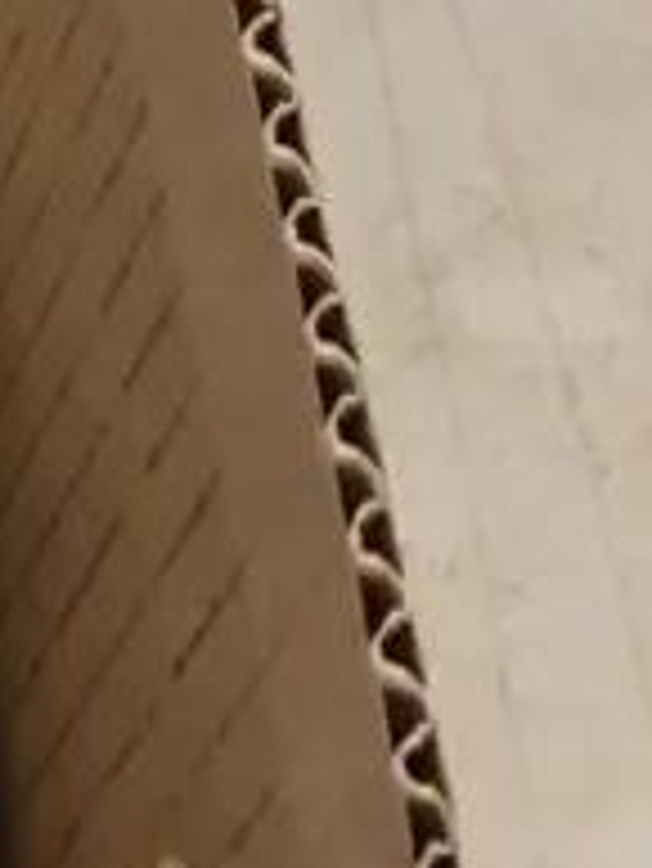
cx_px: -1070
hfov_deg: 8.5
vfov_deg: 11.8
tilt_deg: -50.1
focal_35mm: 154
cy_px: -684
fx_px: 3863
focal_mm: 4.15
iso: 64
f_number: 2.2
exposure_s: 1/17
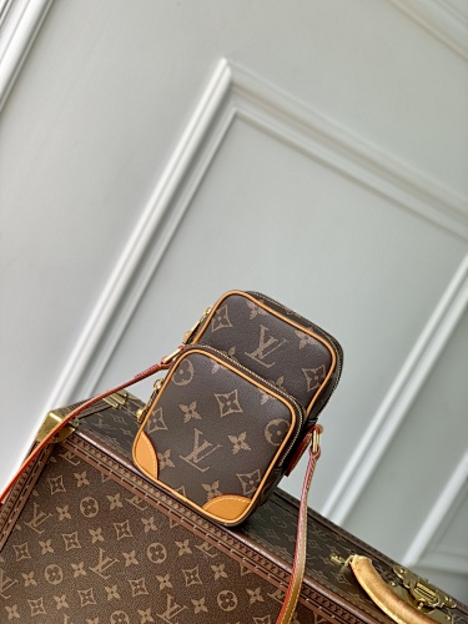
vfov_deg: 36.8
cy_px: 312
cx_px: 234
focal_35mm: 52
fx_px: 937
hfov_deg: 28.0
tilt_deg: -8.4
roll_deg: -28.2
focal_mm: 6
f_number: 2.4
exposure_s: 1/141
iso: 16
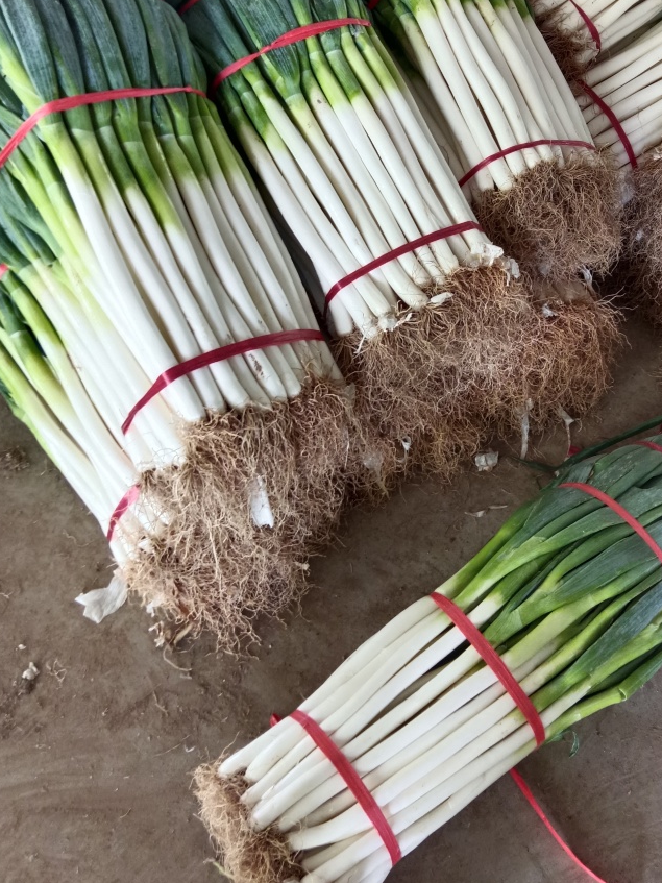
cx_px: 386
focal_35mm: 34
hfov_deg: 41.7
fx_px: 867
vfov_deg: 53.4
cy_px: 334
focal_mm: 3.66
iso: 332
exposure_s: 1/33.3
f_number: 2.2
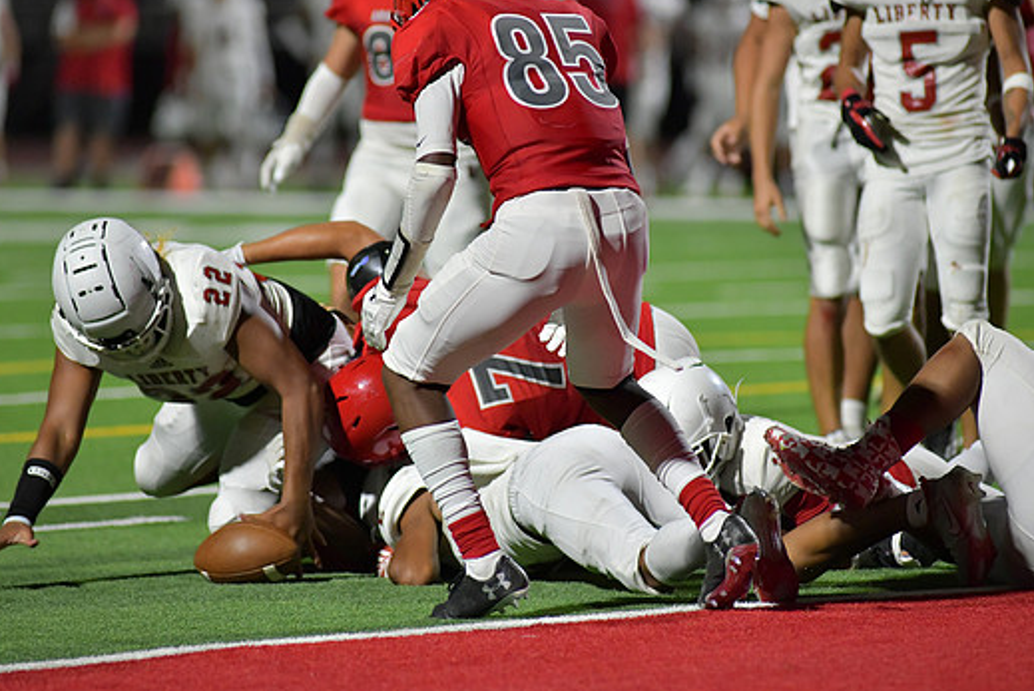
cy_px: 310
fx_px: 9630
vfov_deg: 4.1
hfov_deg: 6.1
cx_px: 500
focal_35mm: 335
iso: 5600
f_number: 4
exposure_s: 1/1250
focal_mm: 300
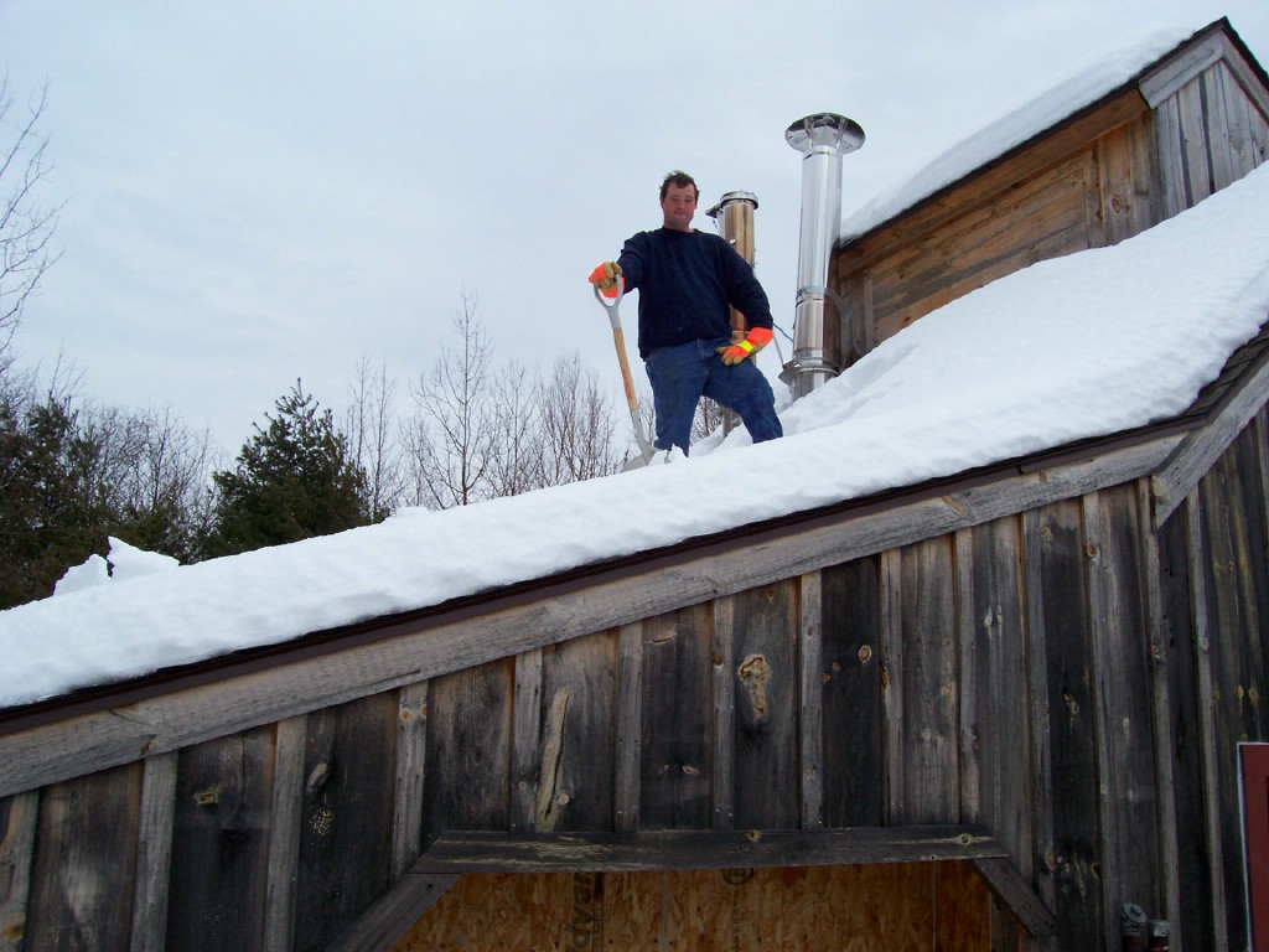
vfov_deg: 41.8
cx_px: 634
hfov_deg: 54.0
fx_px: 1246
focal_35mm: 34
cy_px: 476
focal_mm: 5.6
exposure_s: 1/278
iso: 80
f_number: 5.1
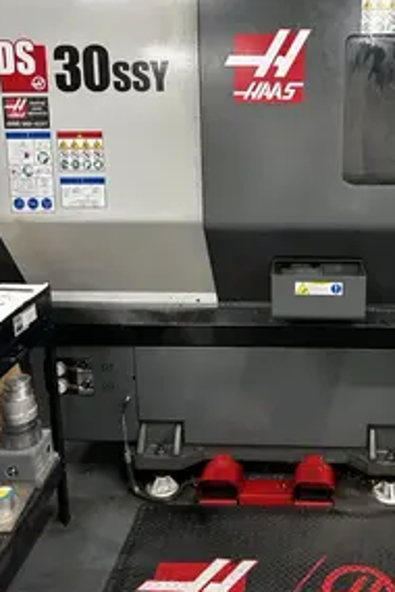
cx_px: 289
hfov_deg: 34.4
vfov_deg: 50.6
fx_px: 625
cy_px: 264
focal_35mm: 38
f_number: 1.5
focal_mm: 5.7
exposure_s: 1/60
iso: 250
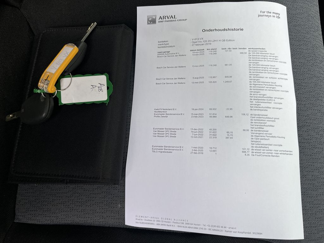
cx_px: 162
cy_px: 122
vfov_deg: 53.1
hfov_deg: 67.3
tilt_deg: -74.4
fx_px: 243
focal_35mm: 26
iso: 50
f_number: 1.6
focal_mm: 5.1
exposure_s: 1/347
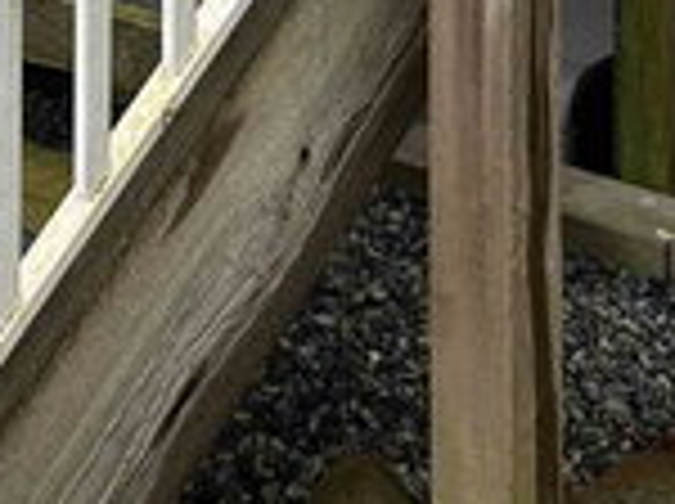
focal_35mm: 139
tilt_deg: -1.4
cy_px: -788
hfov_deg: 13.7
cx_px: -171
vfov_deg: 9.3
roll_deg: +0.6
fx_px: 2706
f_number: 1.6
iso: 40
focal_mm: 5.1
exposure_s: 1/242
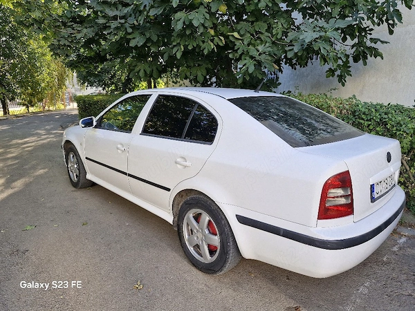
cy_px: 156
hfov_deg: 73.9
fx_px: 276
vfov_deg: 58.9
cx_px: 208
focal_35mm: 23
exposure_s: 1/182
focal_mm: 5.54
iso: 50
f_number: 1.8
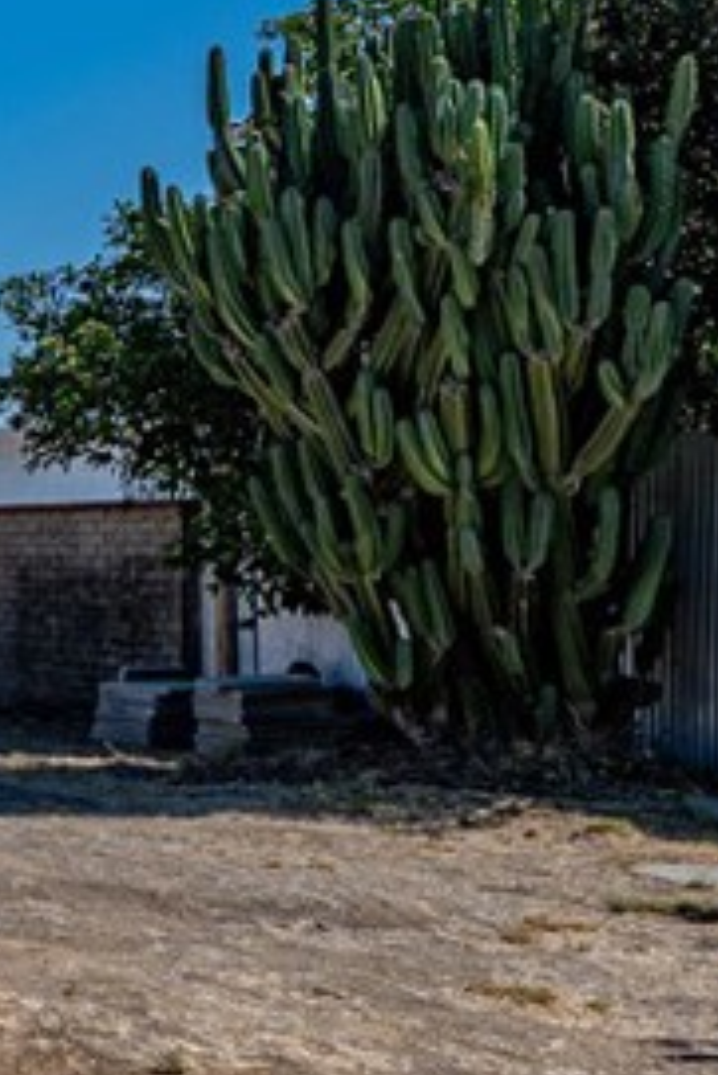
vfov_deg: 29.6
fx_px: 2032
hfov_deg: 14.0
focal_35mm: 68
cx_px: -1000
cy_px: 561
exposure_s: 1/500
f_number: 6.3
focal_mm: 12
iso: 80
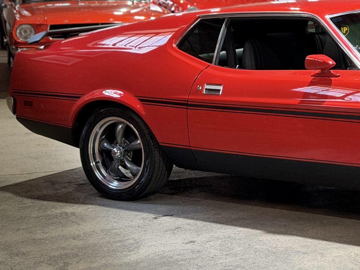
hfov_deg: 17.9
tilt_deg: -5.5
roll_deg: +0.4
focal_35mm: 106
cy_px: 36
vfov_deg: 13.9
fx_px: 1102
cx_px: 387
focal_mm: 6.76
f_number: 1.78
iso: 250
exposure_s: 1/50
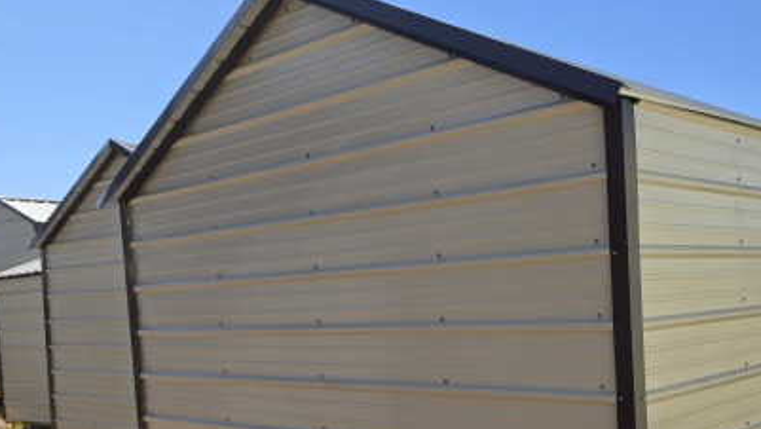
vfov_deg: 28.9
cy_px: 361
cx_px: 522
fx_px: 808
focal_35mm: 40
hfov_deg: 49.4
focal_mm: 6.5
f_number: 1.4
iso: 64
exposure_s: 1/6352
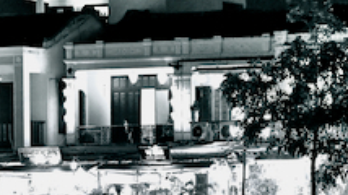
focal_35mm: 323
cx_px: 403
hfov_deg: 6.6
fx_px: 2978
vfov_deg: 3.7
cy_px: 228
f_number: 4.5
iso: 4000
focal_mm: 60
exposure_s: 1/10
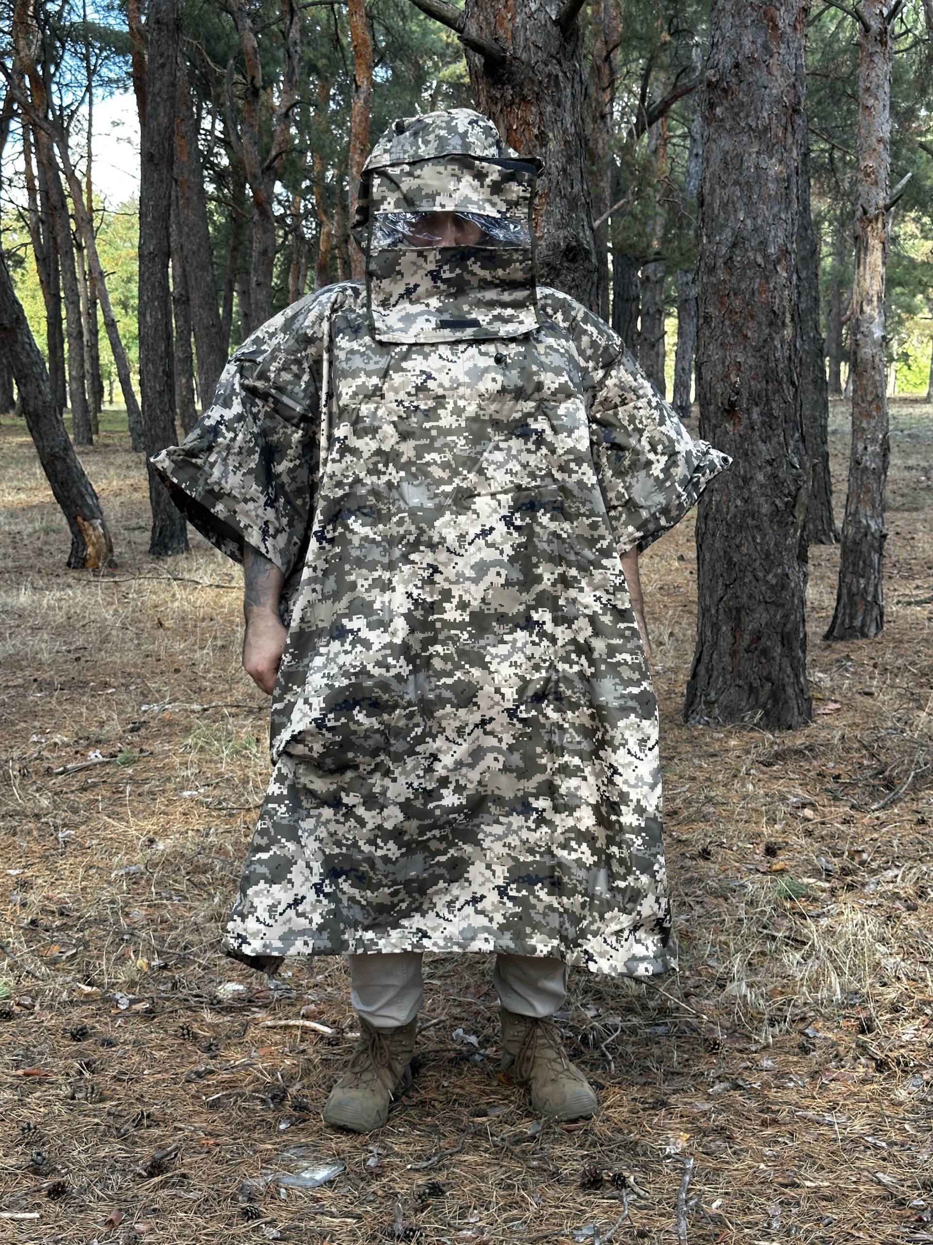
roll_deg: +1.5
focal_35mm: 48
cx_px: 466
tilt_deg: -10.0
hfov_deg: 30.3
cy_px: 622
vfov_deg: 39.7
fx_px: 1725
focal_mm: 6.86
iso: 64
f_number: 1.78
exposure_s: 1/227
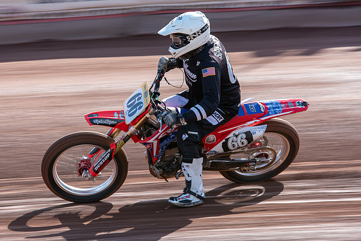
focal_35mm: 248
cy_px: 111
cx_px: 160
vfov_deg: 5.5
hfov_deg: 8.3
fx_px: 2489
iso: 200
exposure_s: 1/100
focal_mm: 200
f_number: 8
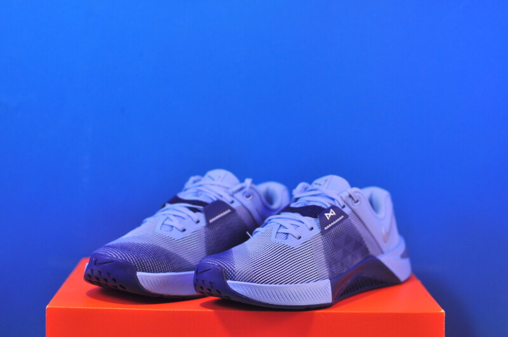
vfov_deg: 18.1
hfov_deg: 27.0
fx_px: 1057
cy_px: 168
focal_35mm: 75
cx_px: 254
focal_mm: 50
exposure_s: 1/320
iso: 250
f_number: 2.5
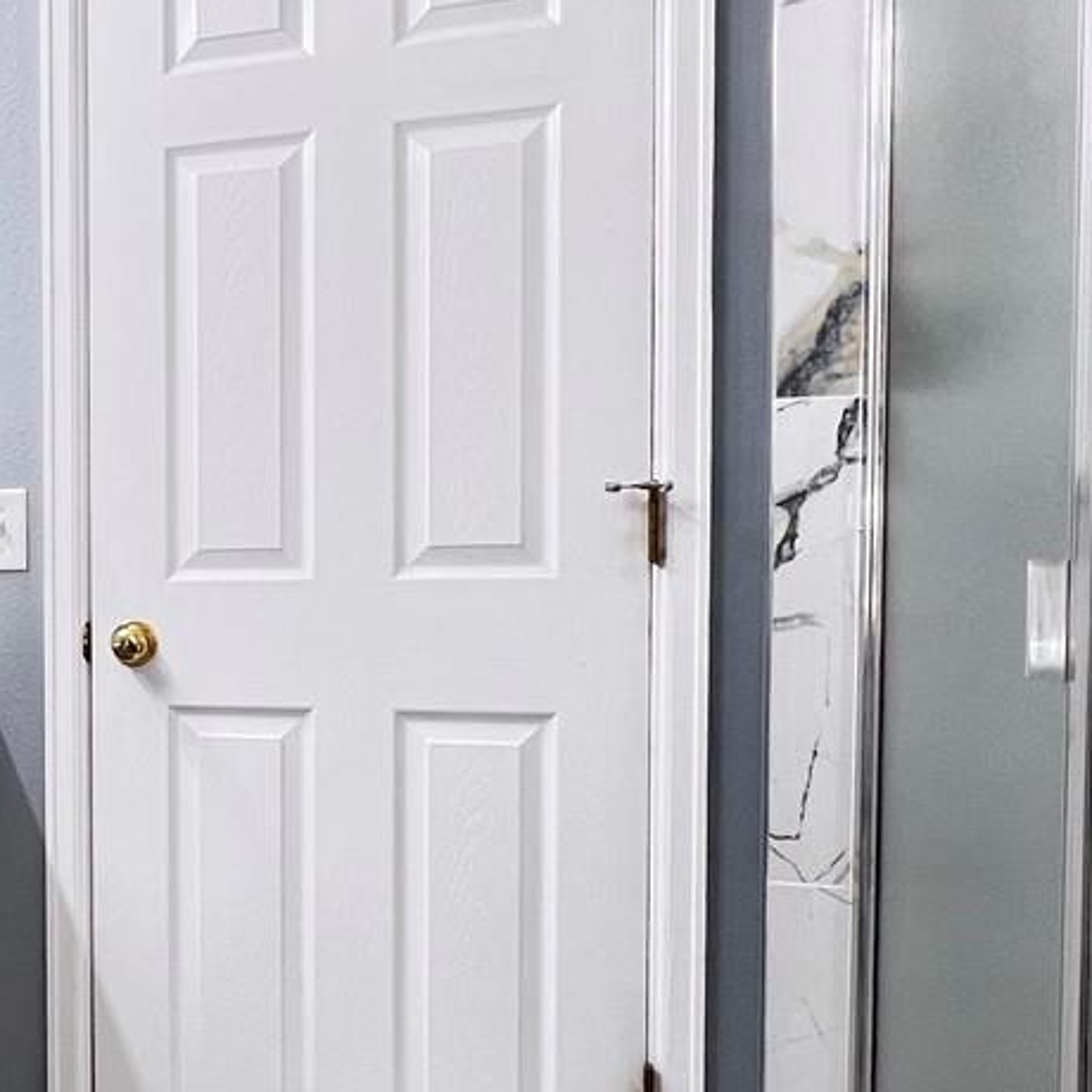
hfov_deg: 33.6
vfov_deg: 41.8
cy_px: 617
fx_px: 1428
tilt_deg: -2.5
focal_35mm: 40
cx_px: -230
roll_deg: +0.8
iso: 160
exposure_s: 1/60
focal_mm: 1.57
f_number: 1.8
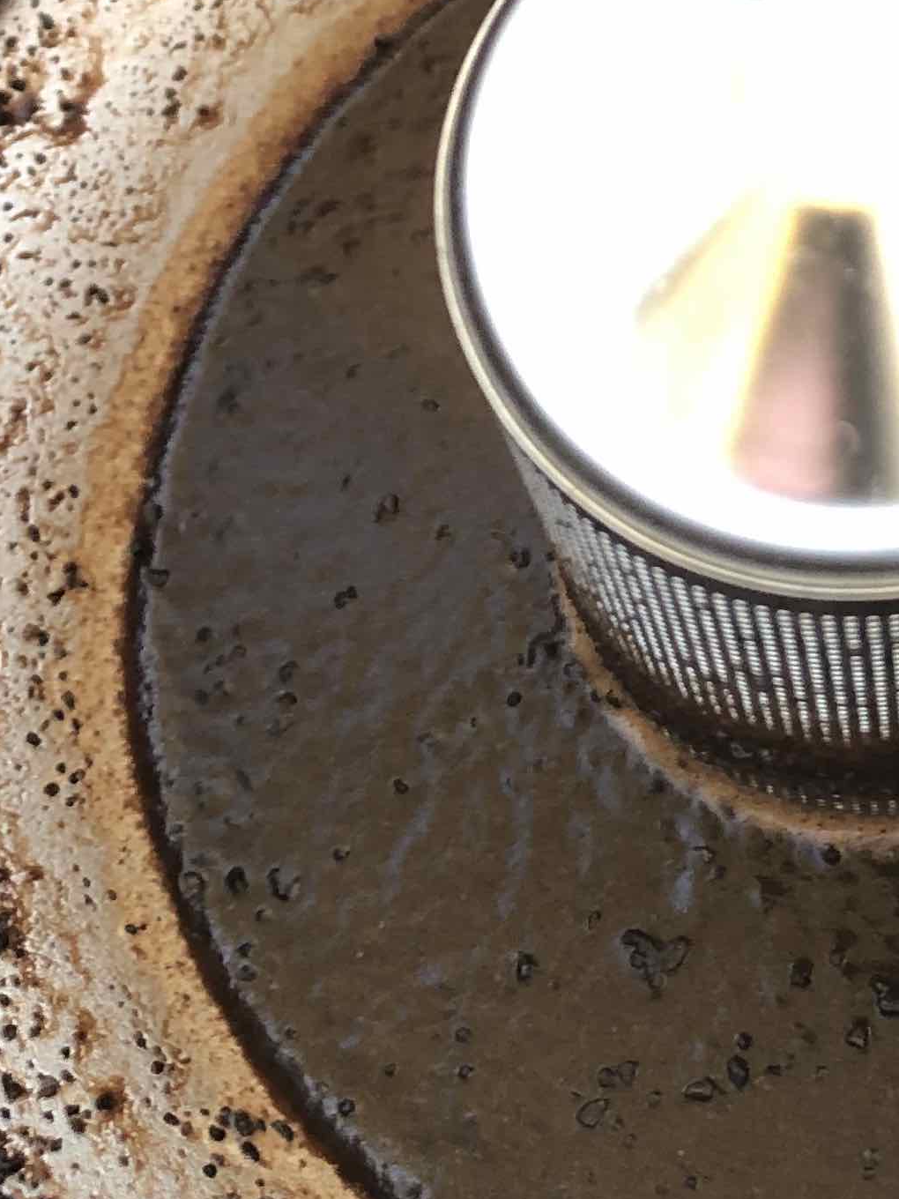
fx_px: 2874
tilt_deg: -60.0
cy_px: -52
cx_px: 879
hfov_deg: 17.4
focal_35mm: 83
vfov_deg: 22.5
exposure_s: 1/30
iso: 32
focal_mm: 3.99
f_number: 1.8
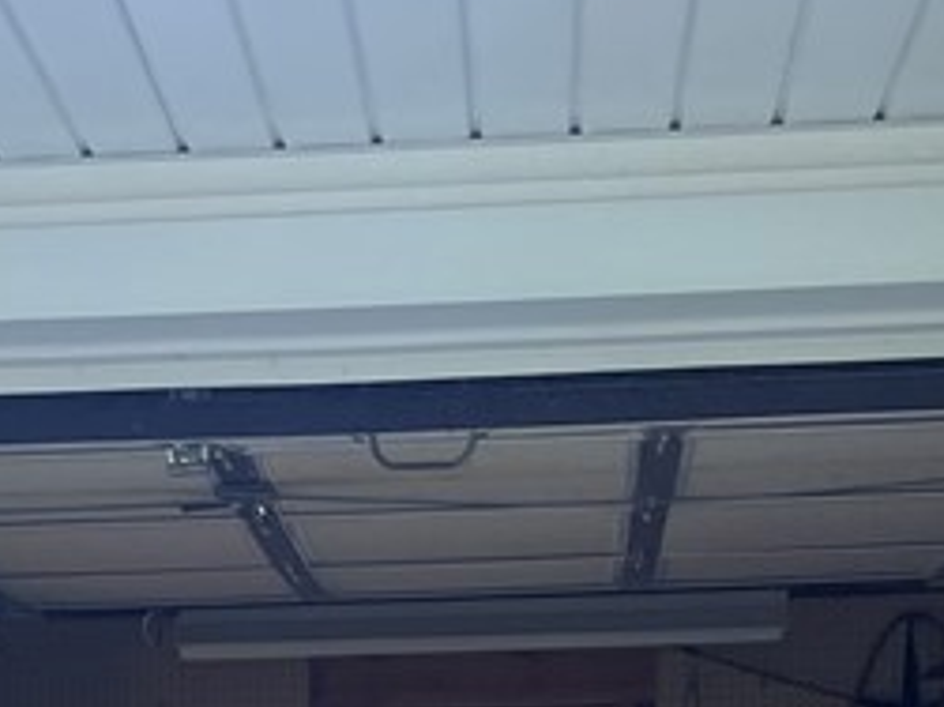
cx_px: 162
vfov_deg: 12.5
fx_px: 2889
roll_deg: +0.3
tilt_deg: -6.2
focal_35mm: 106
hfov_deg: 18.4
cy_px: 1339
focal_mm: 4.2
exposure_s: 1/121
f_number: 1.6
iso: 50
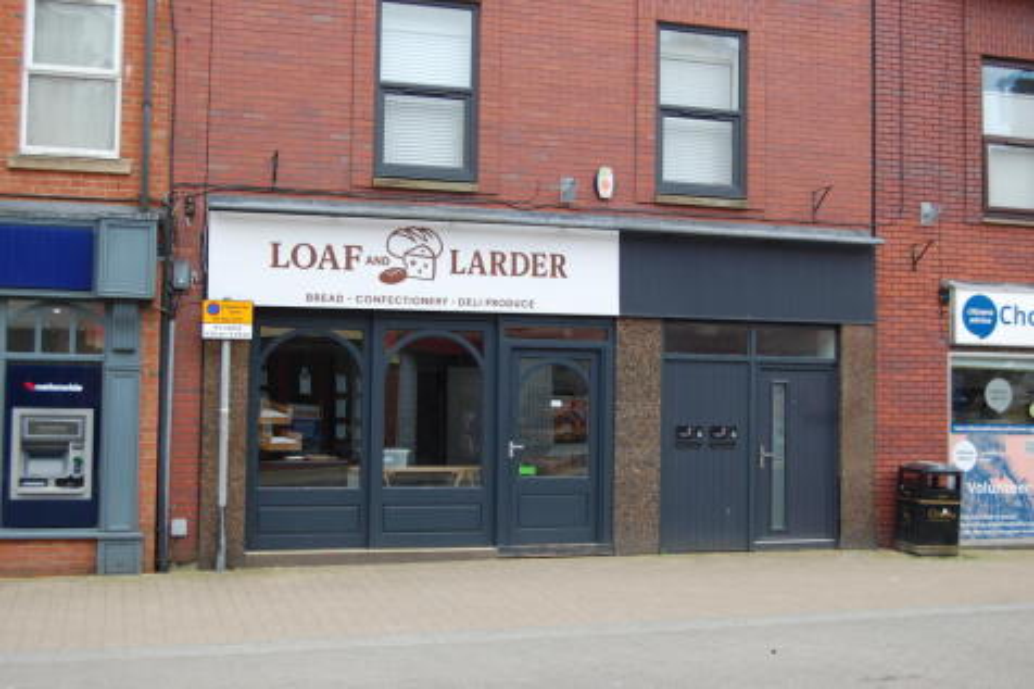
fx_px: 1292
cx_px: 517
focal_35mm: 45
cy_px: 344
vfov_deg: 29.8
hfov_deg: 43.6
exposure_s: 1/125
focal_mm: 30
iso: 220
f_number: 5.6
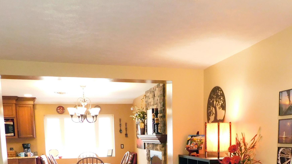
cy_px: 189
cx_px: 187
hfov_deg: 45.9
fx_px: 341
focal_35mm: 44
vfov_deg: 24.9
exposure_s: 1/13
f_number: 3
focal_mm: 4
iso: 400
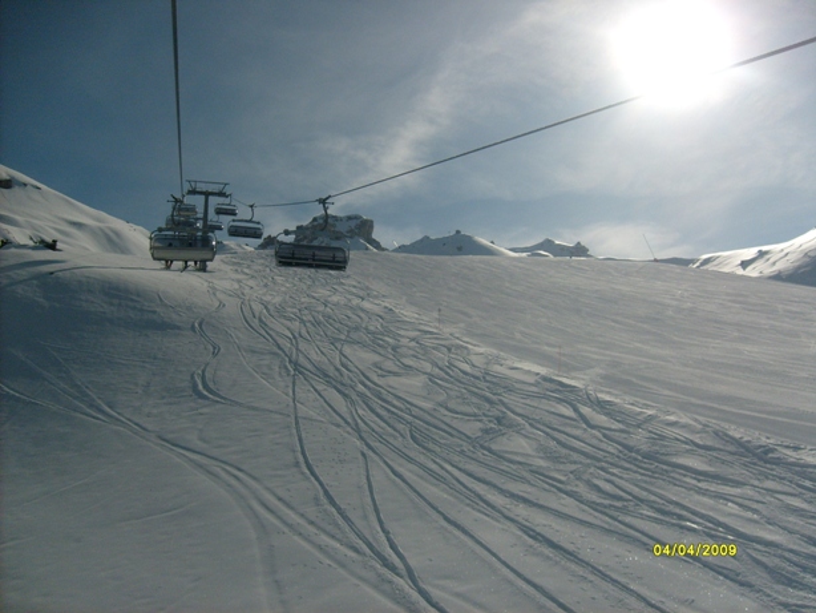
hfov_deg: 52.6
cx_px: 408
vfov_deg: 40.7
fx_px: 825
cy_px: 306
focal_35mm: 35
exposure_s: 1/1500
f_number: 7.1
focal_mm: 5.8
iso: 80
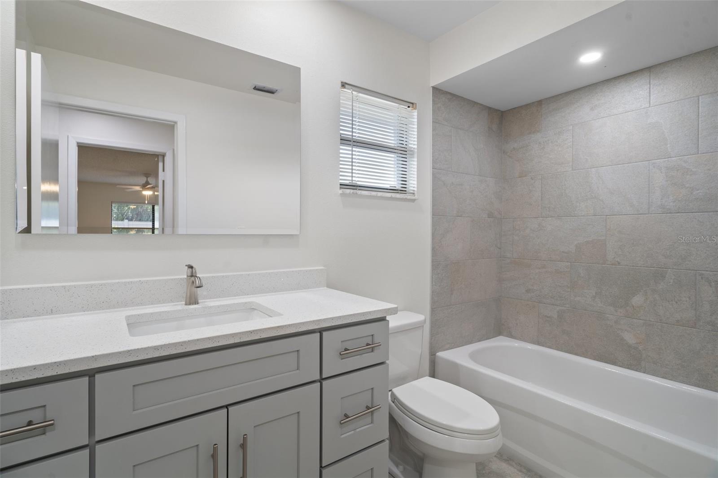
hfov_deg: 93.3
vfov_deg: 70.4
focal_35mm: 17
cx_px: 359
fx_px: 339
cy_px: 239
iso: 320
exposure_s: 1
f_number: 8
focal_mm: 17
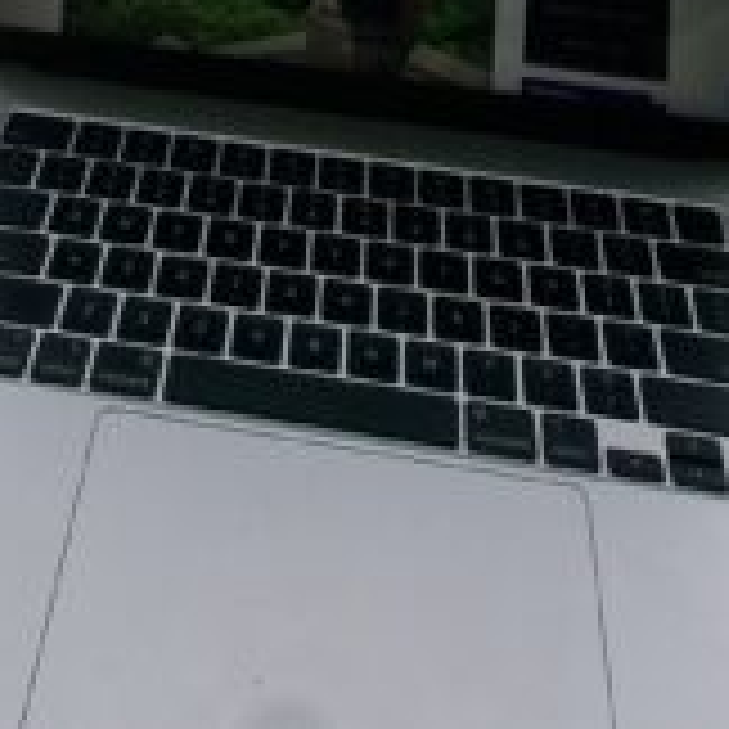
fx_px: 1167
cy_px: -819
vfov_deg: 17.9
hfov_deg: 34.5
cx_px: 286
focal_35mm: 49
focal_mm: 2.2
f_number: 2.2
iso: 50
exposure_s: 1/333
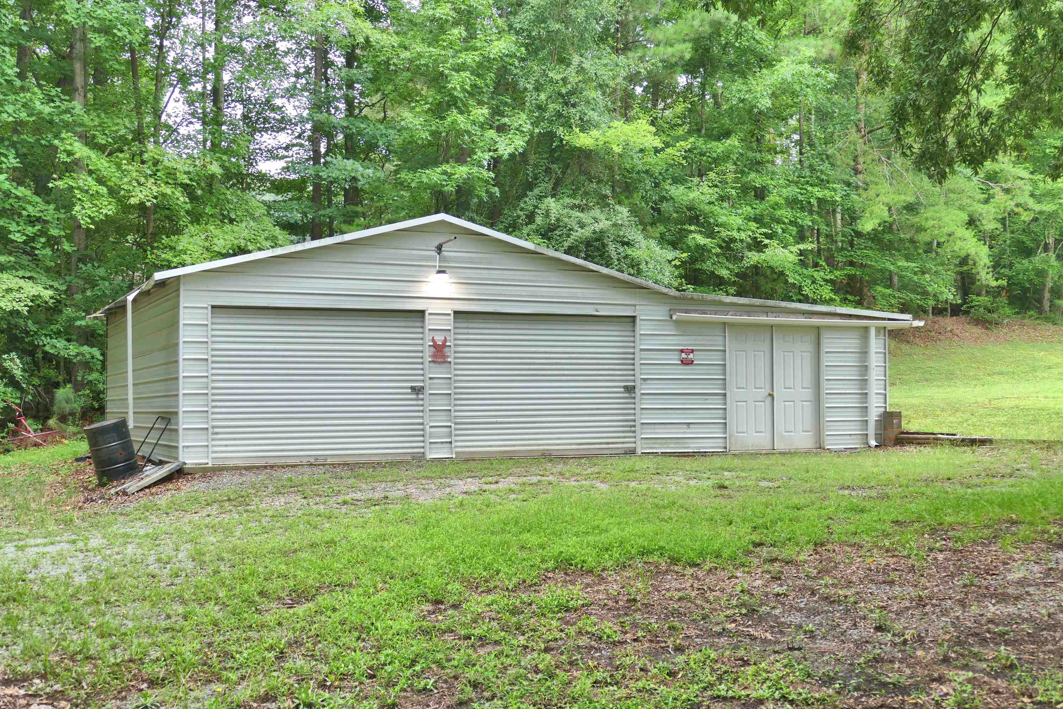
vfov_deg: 31.2
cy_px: 348
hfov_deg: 45.4
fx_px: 1269
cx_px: 520
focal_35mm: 43
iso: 160
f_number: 3.2
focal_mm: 15.26
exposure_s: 1/80
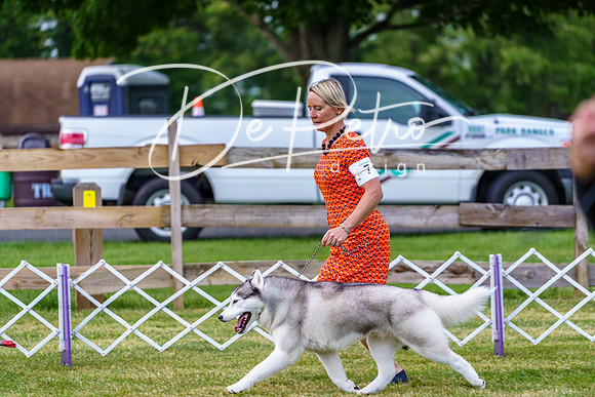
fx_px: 3306
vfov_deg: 6.9
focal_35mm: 200
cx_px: 298
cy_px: 198
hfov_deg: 10.3
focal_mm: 200
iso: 250
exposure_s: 1/500
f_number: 4
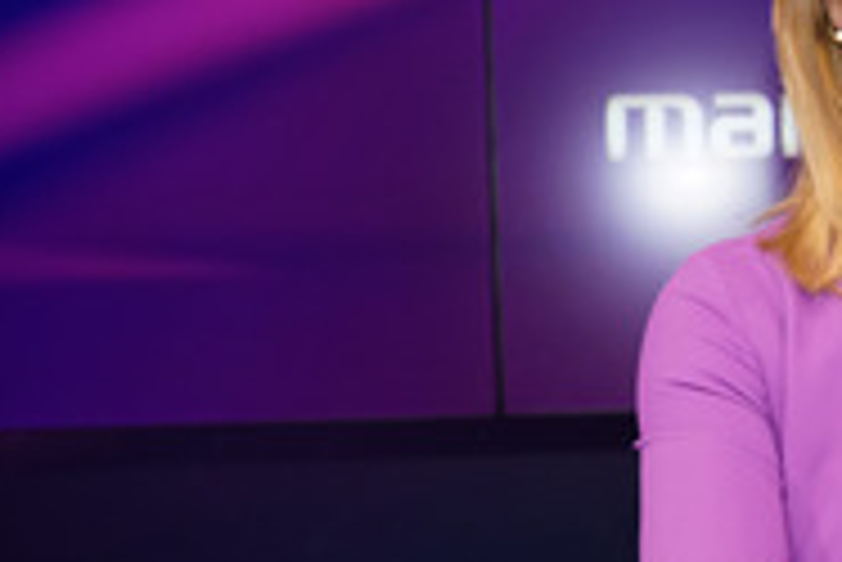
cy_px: 333
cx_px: 984
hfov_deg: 21.4
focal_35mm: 89
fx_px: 2083
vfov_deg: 15.4
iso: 2000
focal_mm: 37
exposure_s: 1/125
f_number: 5
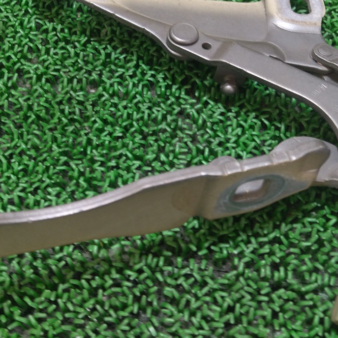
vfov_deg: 33.8
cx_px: 141
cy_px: 123
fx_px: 552
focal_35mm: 50
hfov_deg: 34.0
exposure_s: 1/33
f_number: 1.79
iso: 121
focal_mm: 4.74
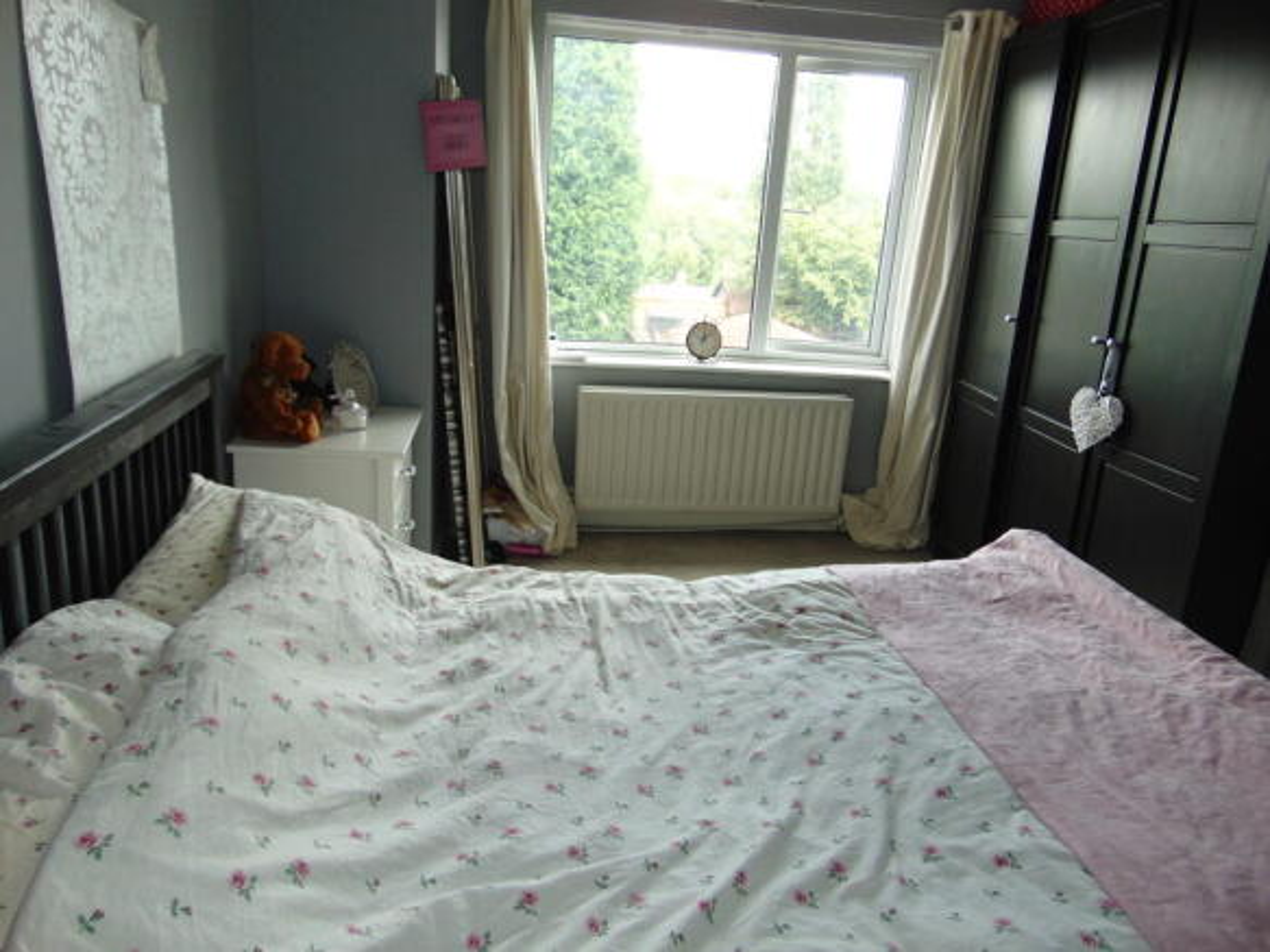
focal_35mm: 25
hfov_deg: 69.4
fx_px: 917
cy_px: 476
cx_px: 635
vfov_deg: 54.9
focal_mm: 4.5
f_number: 3
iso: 80
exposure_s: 1/30
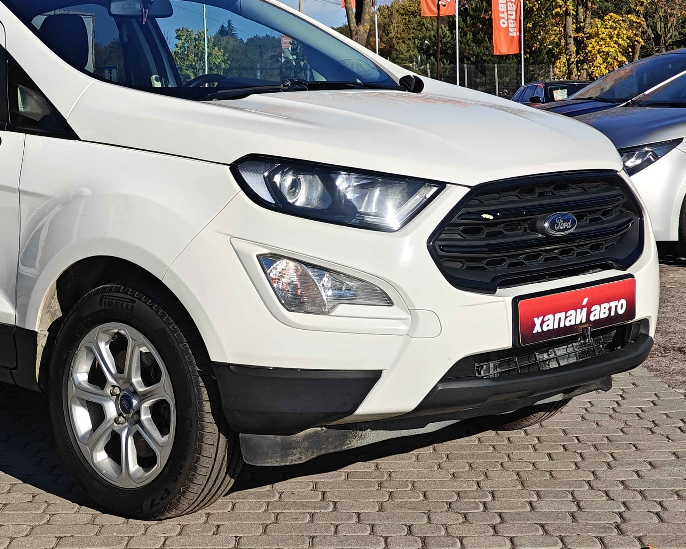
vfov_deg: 21.0
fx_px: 1482
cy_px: 218
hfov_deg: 25.7
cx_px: 148
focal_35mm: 73
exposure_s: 1/3040
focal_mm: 7.08
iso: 64
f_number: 2
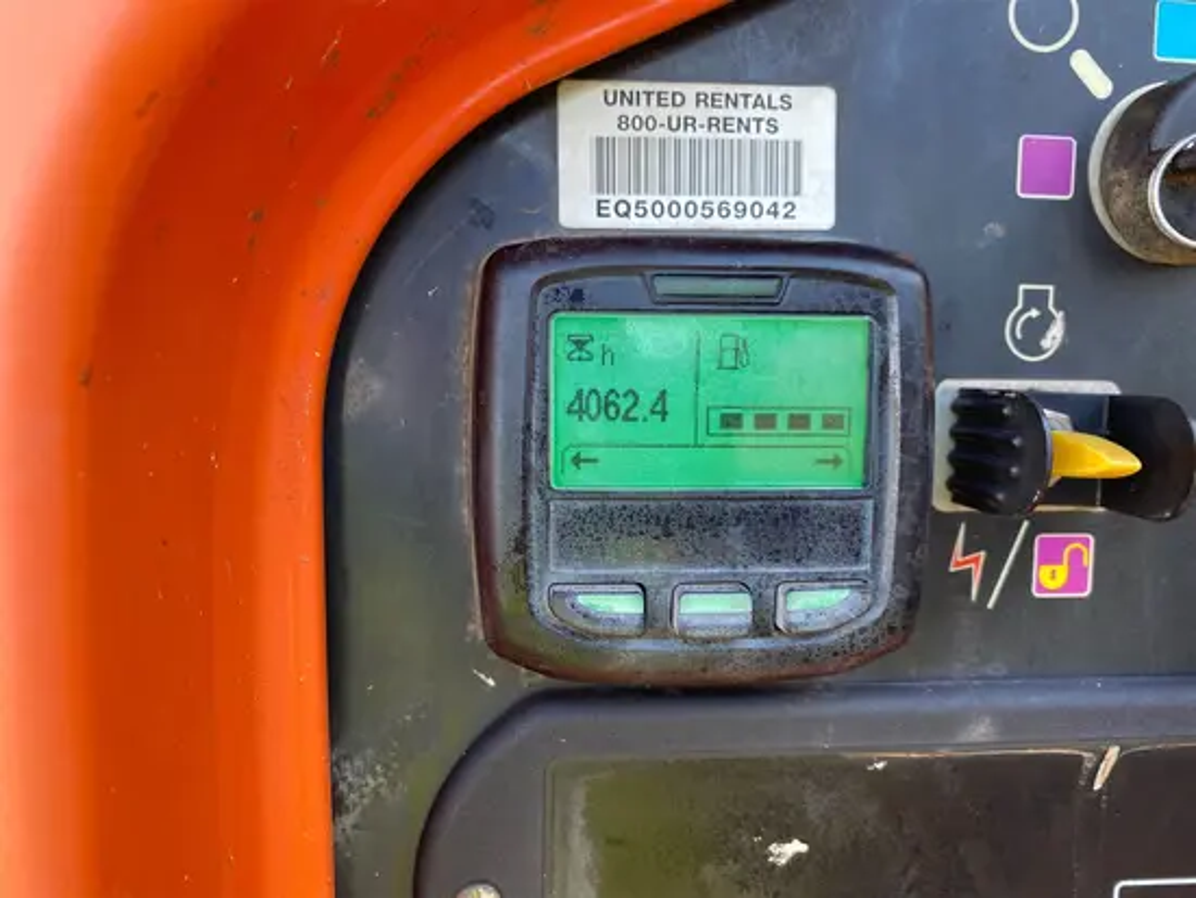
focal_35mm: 26
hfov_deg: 67.3
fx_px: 899
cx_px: 598
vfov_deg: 53.1
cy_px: 449
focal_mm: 4.25
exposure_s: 1/122
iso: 64
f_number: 1.8
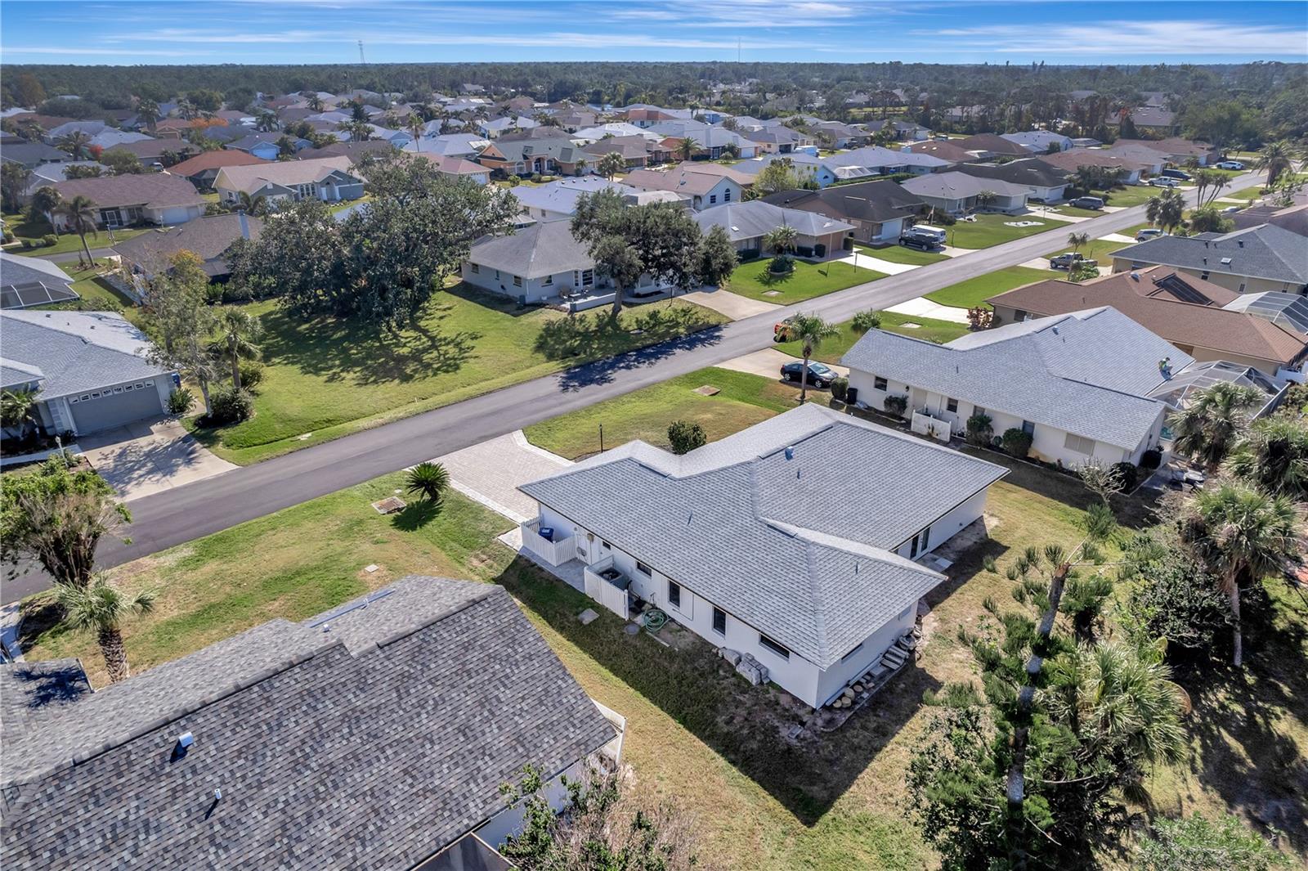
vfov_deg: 57.2
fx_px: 799
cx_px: 654
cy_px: 436
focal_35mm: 22
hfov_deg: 78.6
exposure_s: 1/1500
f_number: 2.8
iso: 160
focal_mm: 8.38
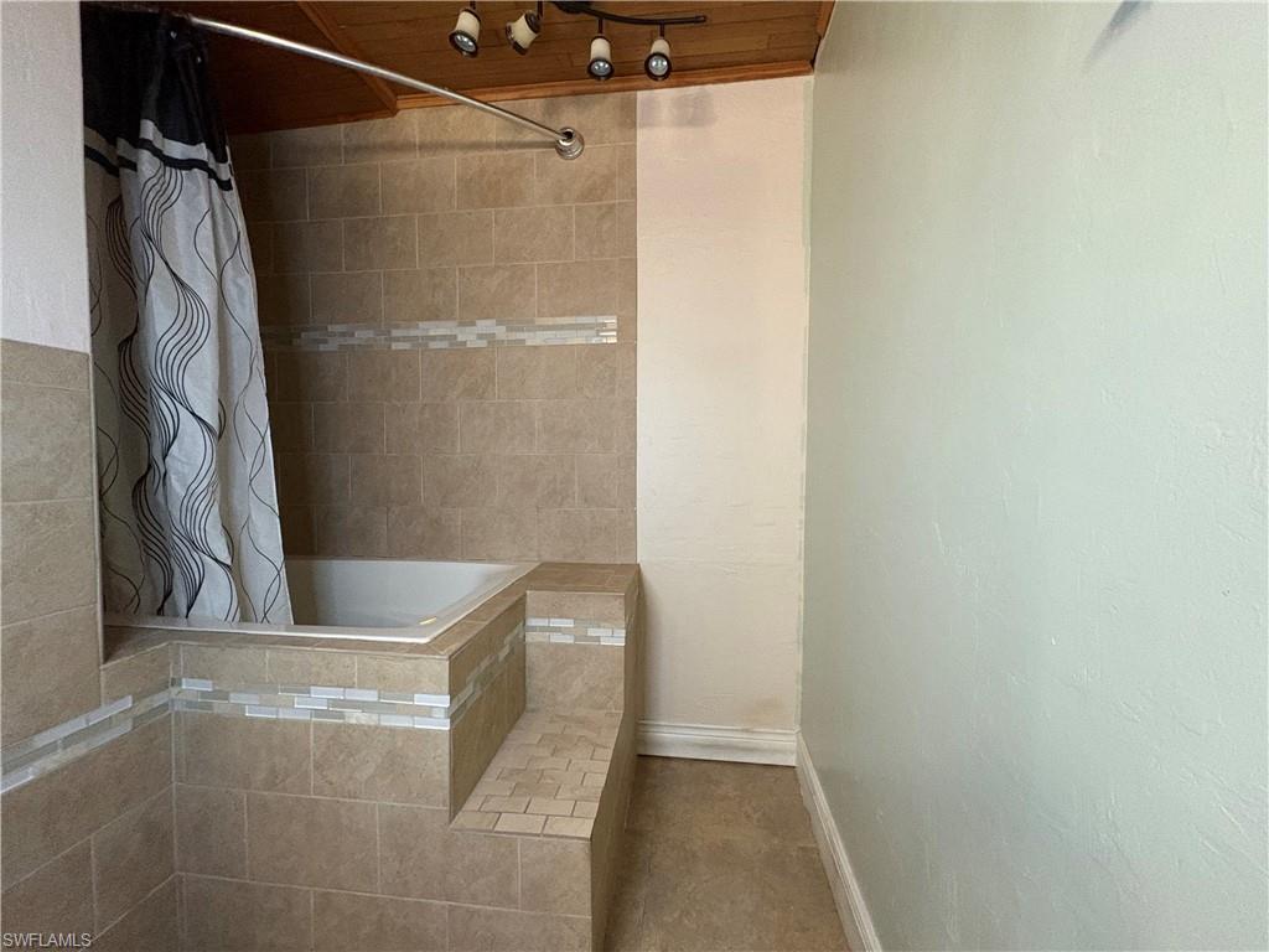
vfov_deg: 85.7
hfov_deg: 102.1
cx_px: 634
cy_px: 476
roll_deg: -0.1
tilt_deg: -1.6
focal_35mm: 14
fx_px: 513
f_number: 2.2
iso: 500
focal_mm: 2.22
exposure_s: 1/60
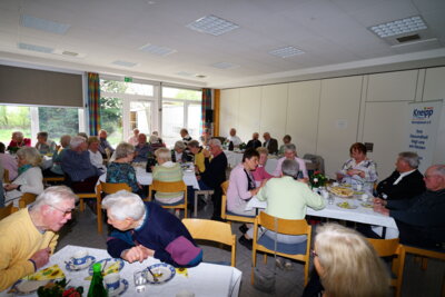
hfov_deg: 84.0
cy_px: 148
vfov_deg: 62.0
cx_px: 222
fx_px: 247
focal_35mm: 20
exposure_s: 1/60
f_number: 4
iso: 160
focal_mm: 20
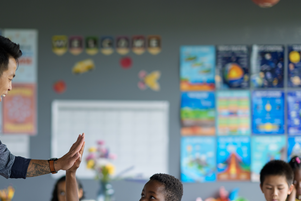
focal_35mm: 131
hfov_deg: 15.6
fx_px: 1095
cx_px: 79
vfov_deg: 10.5
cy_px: 144
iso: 200
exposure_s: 1/250
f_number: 1.4
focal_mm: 85
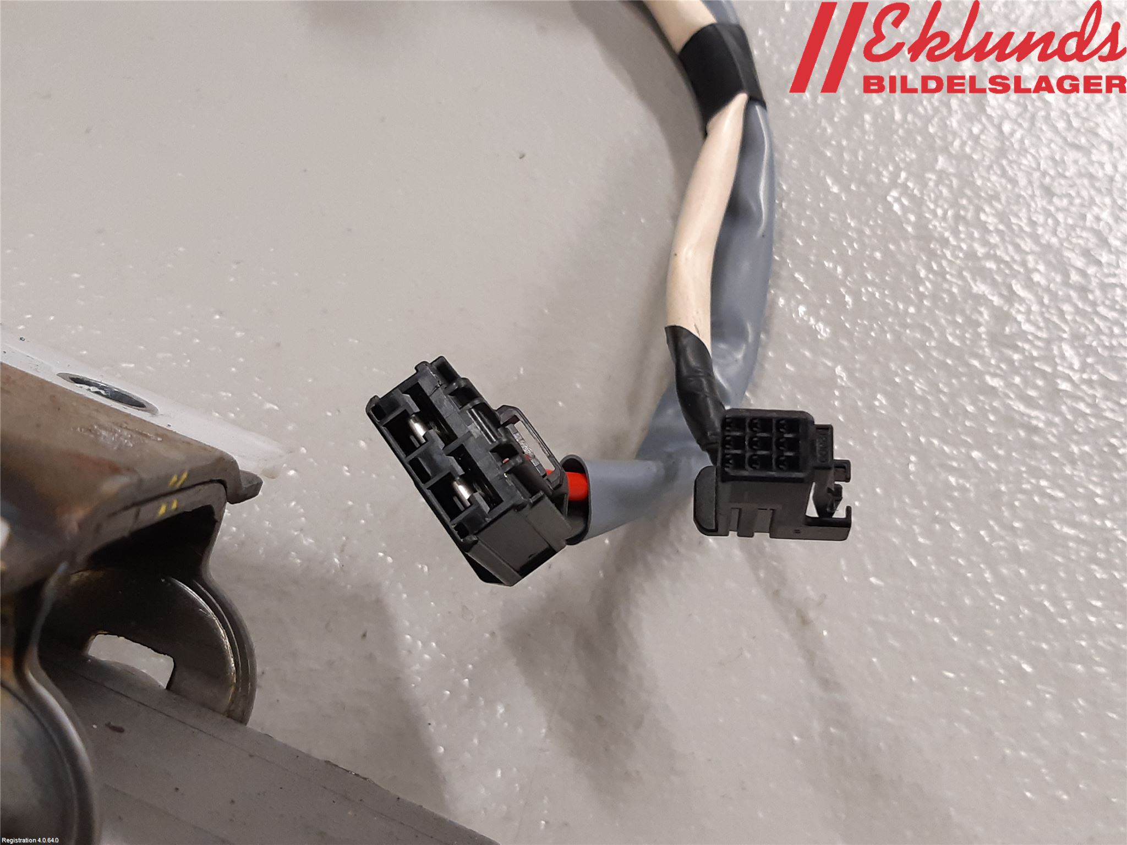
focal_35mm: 26
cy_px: 422
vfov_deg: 53.1
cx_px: 564
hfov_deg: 67.3
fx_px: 846
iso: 160
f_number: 1.7
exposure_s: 1/50
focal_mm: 3.93
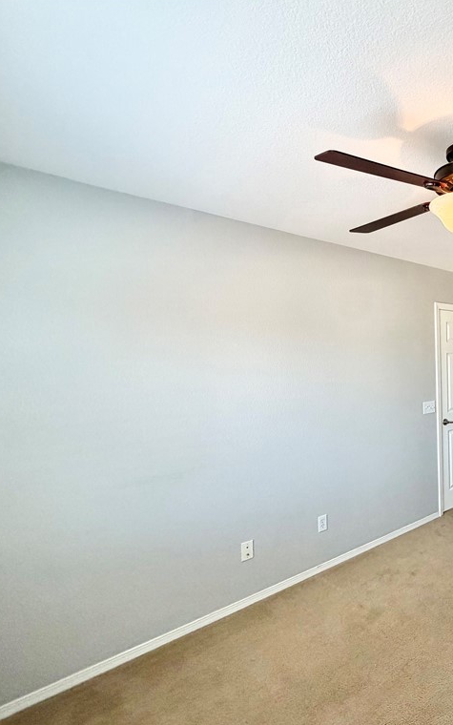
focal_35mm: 20
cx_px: 445
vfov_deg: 85.1
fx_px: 395
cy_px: 361
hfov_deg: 49.5
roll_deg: +1.1
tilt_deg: -0.7
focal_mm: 2.22
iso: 250
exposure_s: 1/120
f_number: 2.2
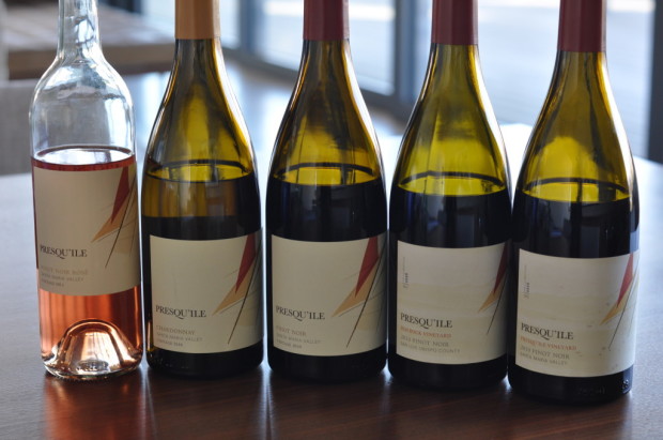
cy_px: 220
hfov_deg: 27.0
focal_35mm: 75
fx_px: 1379
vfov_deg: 18.1
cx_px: 332
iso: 400
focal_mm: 50
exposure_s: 1/80
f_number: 4.5
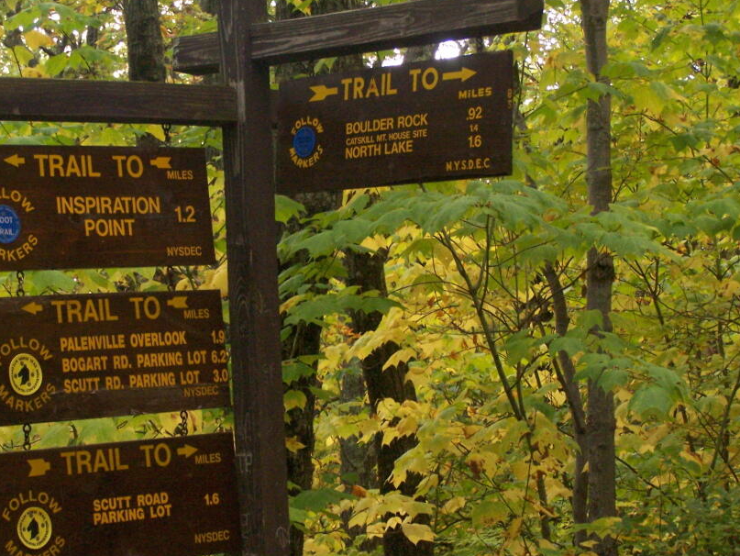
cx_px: 334
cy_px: 272
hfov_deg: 18.9
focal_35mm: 104
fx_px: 2224
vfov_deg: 14.2
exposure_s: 1/160
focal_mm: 13.7
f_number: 3.2
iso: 400
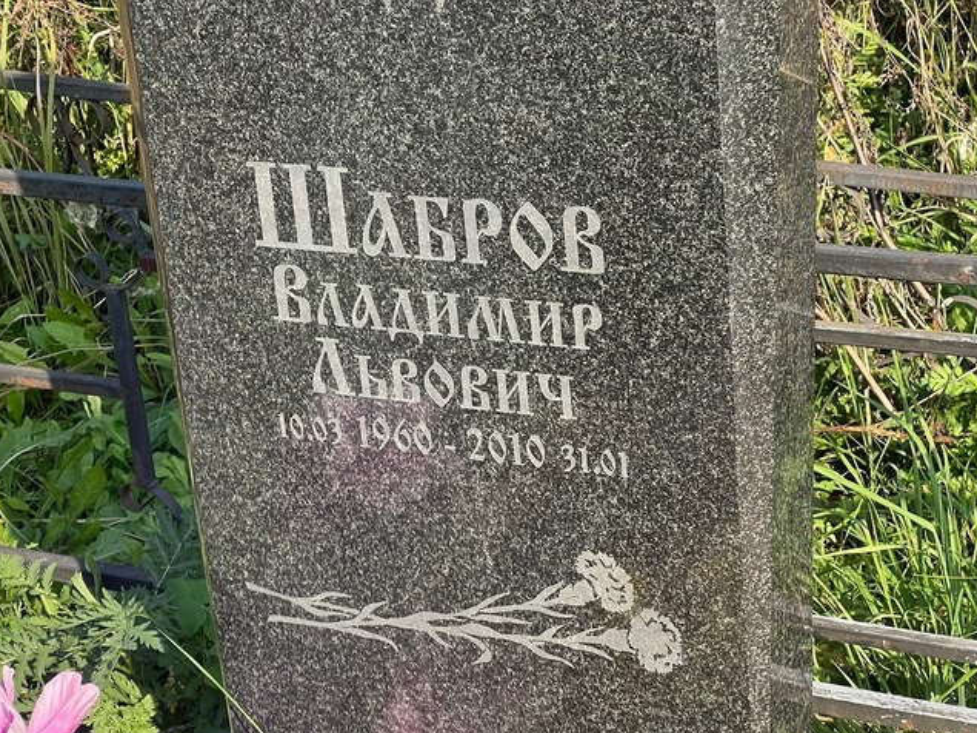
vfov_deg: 15.2
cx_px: 403
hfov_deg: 20.2
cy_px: 363
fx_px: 2737
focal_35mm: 97
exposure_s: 1/281
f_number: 2.8
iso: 32
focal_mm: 9
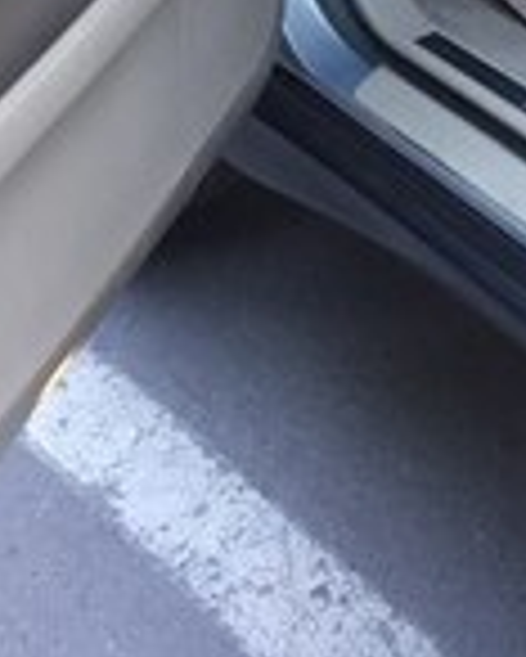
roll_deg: +2.3
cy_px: -454
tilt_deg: -10.8
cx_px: 400
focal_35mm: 96
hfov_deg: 16.0
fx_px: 1866
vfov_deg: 17.1
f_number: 2.2
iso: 100
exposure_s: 1/33
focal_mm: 4.15
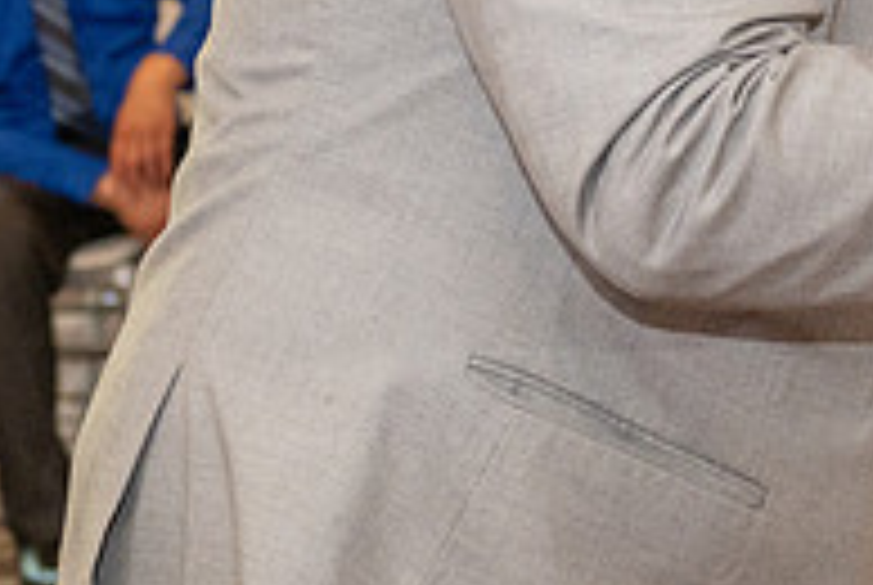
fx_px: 4226
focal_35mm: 174
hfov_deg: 11.5
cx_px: 1094
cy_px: 122
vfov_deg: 7.9
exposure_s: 1/125
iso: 800
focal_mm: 35
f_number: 3.5
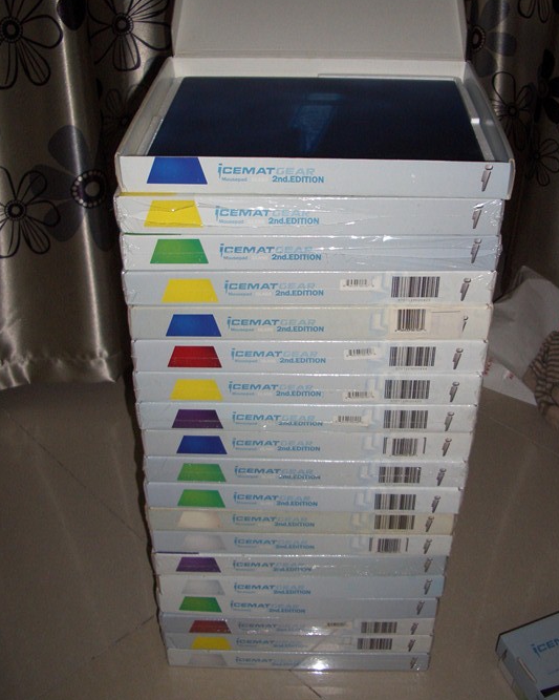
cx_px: 297
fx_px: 848
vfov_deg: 44.6
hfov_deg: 36.5
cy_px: 293
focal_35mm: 41
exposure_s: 1/60
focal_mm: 5.8
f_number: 2.6
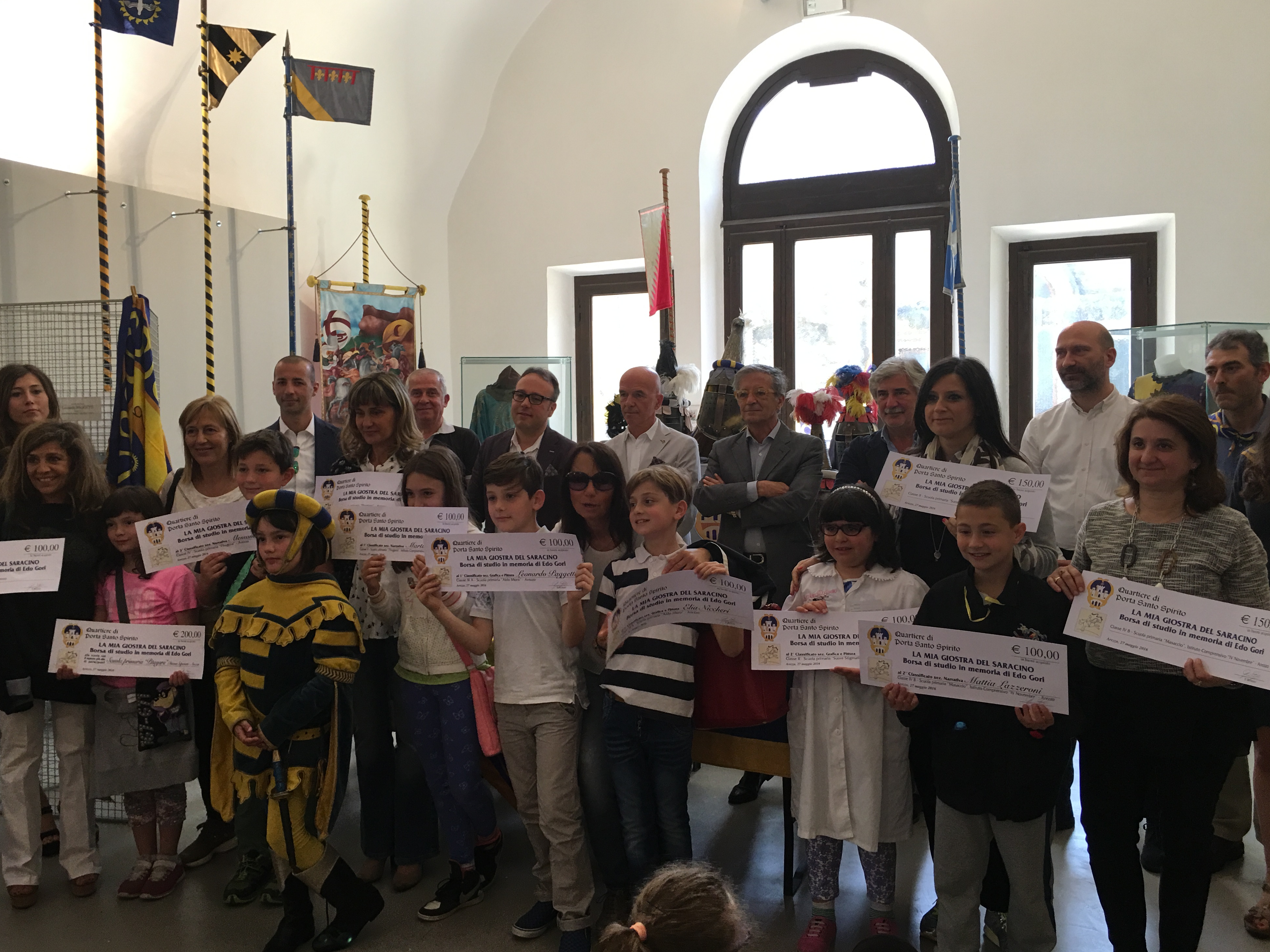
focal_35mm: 30
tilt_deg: -1.9
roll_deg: +1.2
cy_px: 464
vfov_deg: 46.8
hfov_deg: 60.0
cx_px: 623
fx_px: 1101
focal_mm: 4.15
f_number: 2.2
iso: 50
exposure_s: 1/33
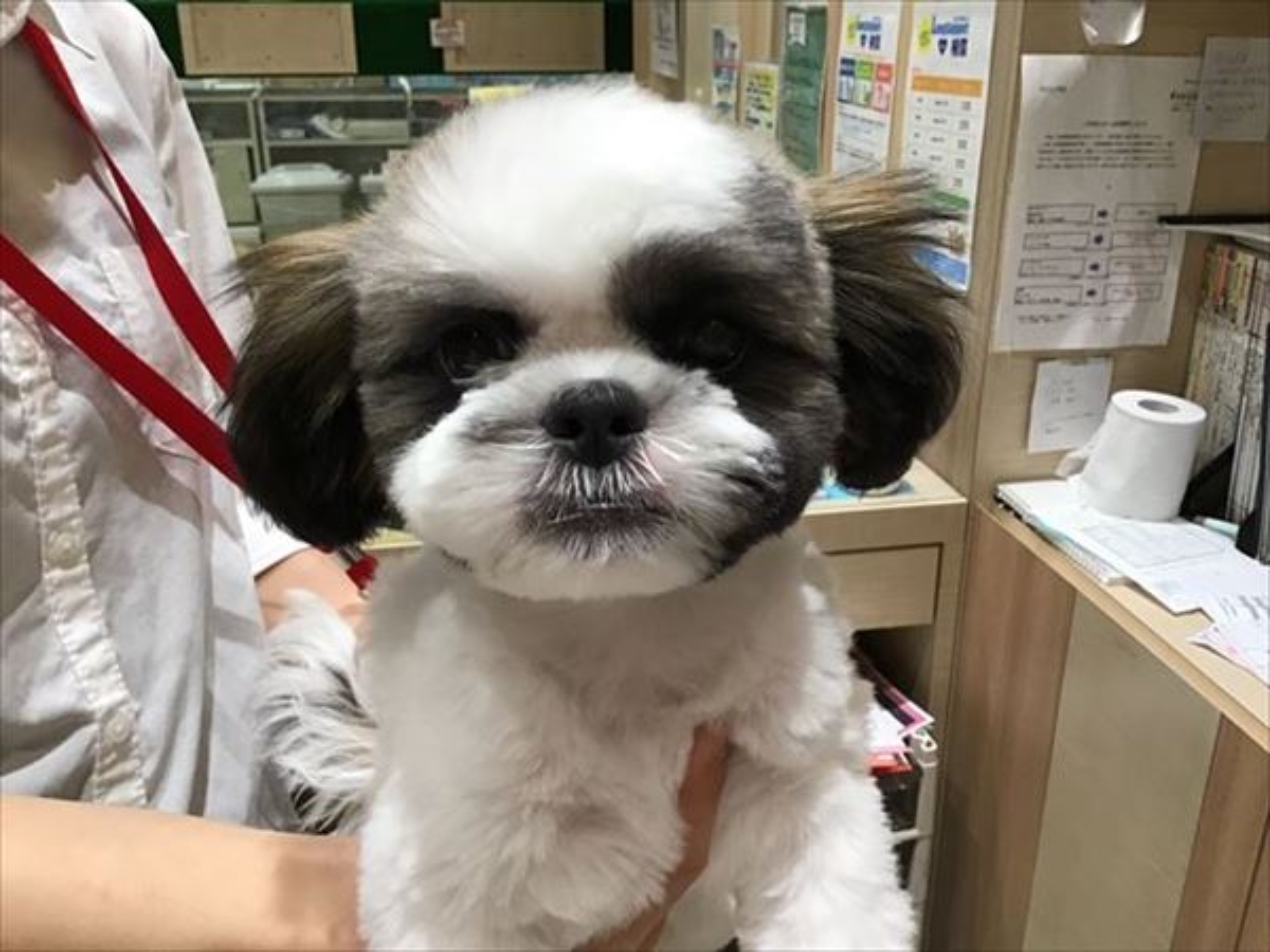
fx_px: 1137
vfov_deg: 45.4
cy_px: 476
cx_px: 635
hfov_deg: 58.4
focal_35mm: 31
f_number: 2.4
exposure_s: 1/30
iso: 50
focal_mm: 3.3
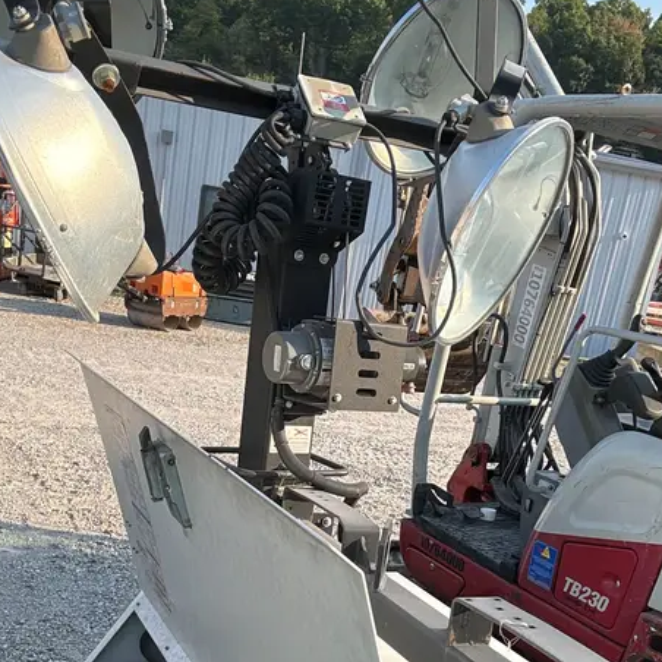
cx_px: 346
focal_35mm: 43
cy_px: 491
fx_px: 930
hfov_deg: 39.2
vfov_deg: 38.2
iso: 25
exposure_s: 1/651
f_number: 1.9
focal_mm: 2.69
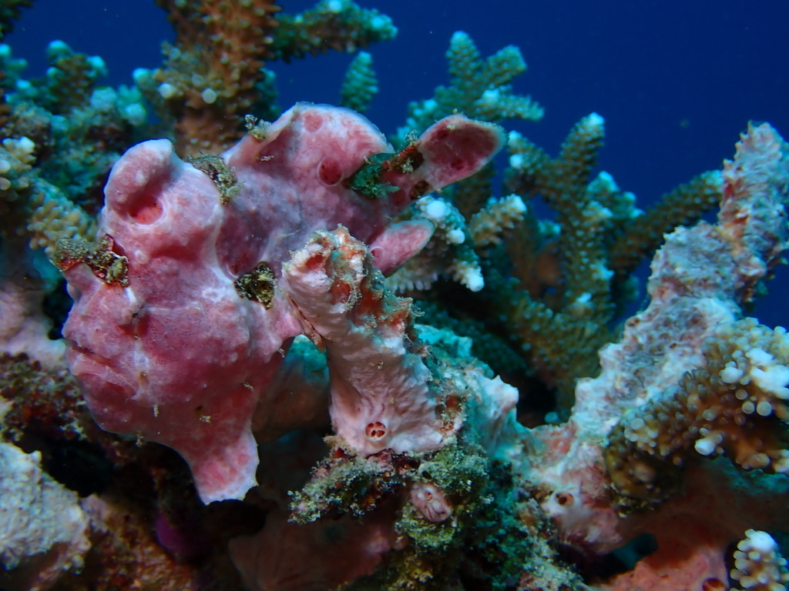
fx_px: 1140
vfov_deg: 29.1
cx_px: 394
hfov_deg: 38.2
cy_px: 296
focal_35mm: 50
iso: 100
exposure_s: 1/320
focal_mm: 9.01
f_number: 4.5
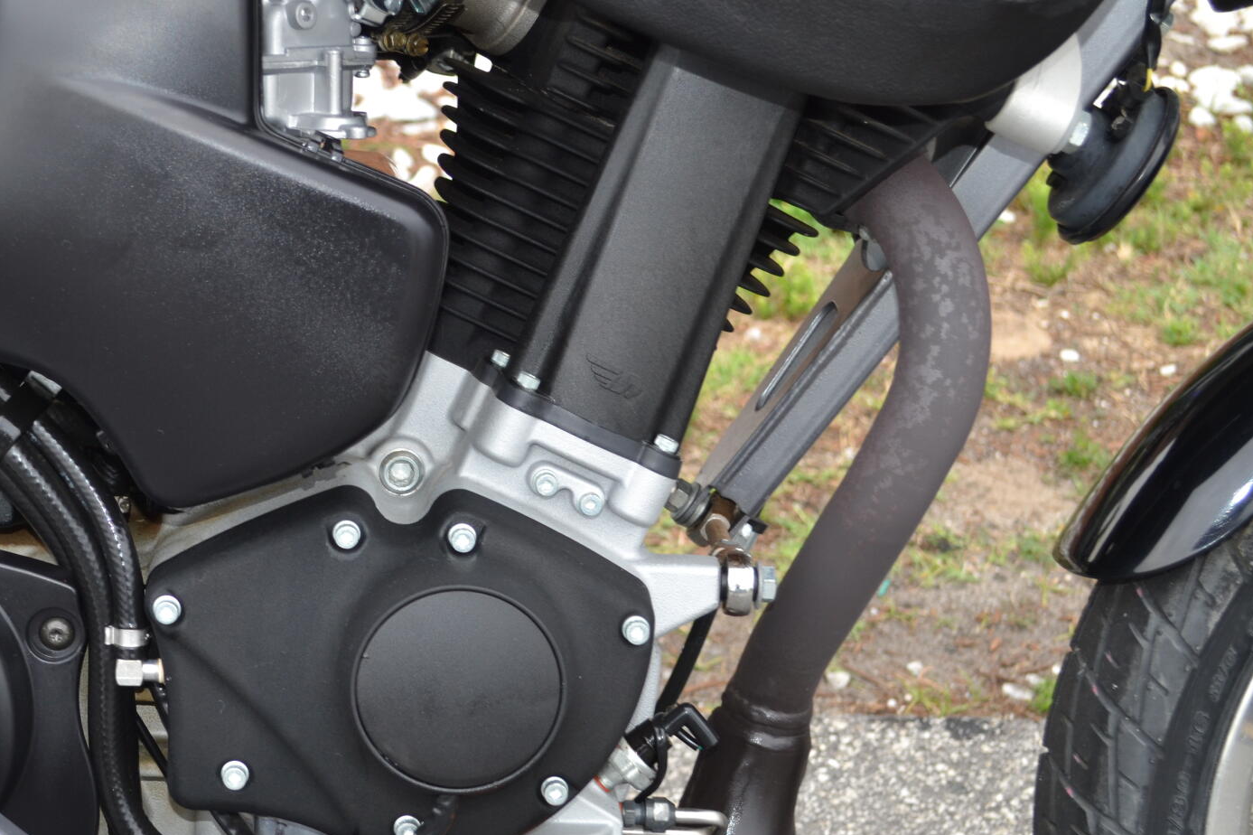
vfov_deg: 18.0
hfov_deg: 26.6
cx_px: 396
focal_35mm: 76
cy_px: 465
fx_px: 2635
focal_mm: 35
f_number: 5
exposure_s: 1/125
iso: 160
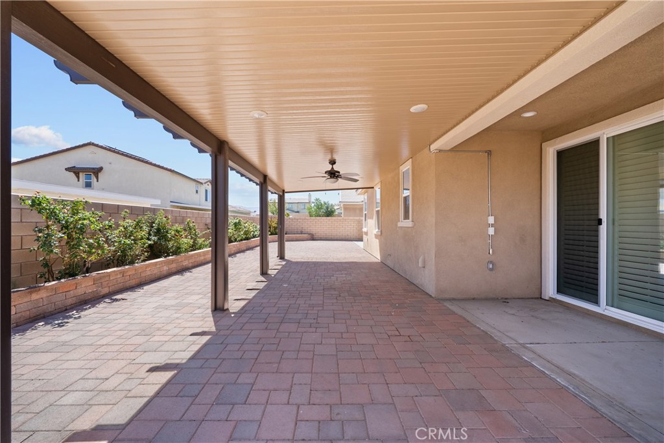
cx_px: 332
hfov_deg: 104.2
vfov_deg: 81.2
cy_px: 222
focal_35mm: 14
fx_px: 258
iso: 125
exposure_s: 1/50
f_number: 9
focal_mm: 14
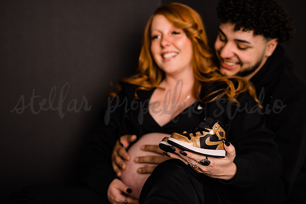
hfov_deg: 39.6
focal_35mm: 50
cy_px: 102
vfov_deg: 27.0
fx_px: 425
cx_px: 153
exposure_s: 1/160
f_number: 2.5
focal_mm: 50
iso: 200
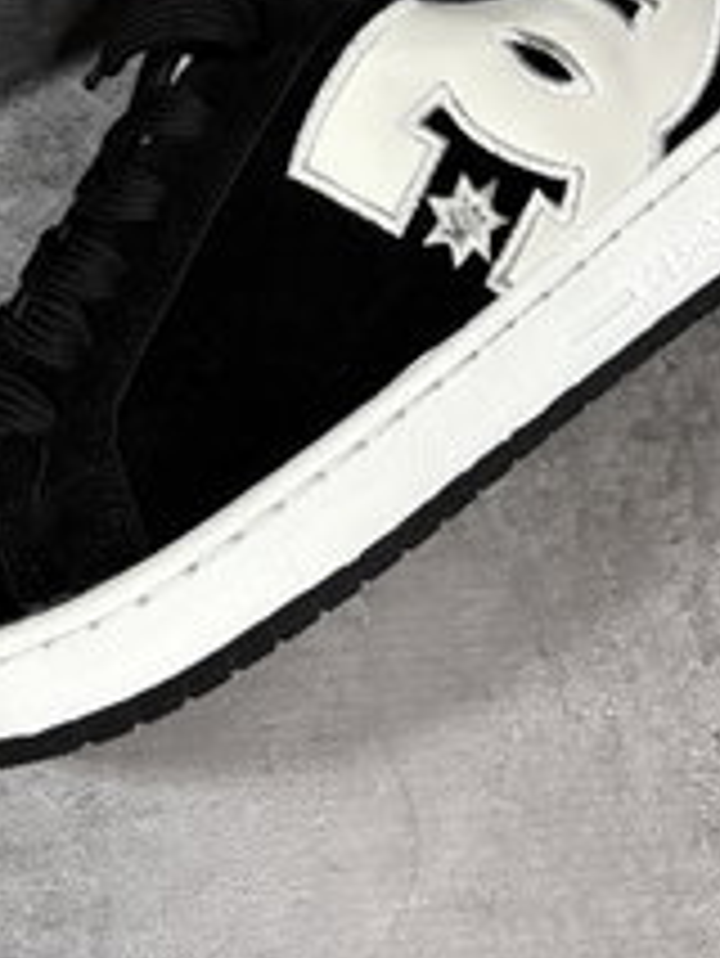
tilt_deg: -75.5
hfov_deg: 22.3
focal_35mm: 65
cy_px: -20
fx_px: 1801
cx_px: 158
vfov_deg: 27.9
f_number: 1.6
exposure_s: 1/46
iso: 500
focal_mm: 5.96
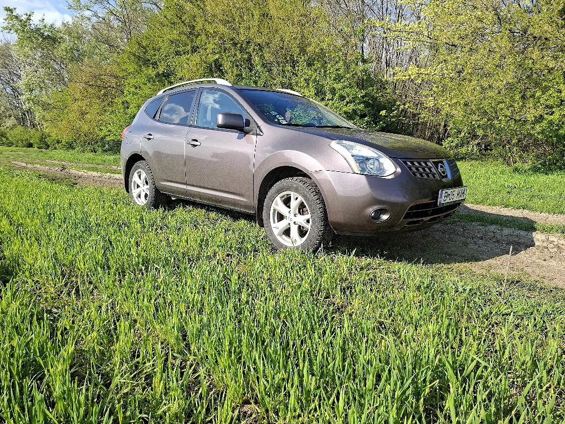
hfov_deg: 73.9
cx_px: 282
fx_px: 375
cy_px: 212
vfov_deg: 58.9
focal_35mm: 23
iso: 50
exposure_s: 1/769
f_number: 1.8
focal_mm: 5.54
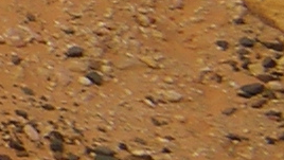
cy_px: -49
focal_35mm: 234
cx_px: -460
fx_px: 1763
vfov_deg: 5.2
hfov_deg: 8.3
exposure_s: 1/360
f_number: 2.6
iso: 100
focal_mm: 4.7
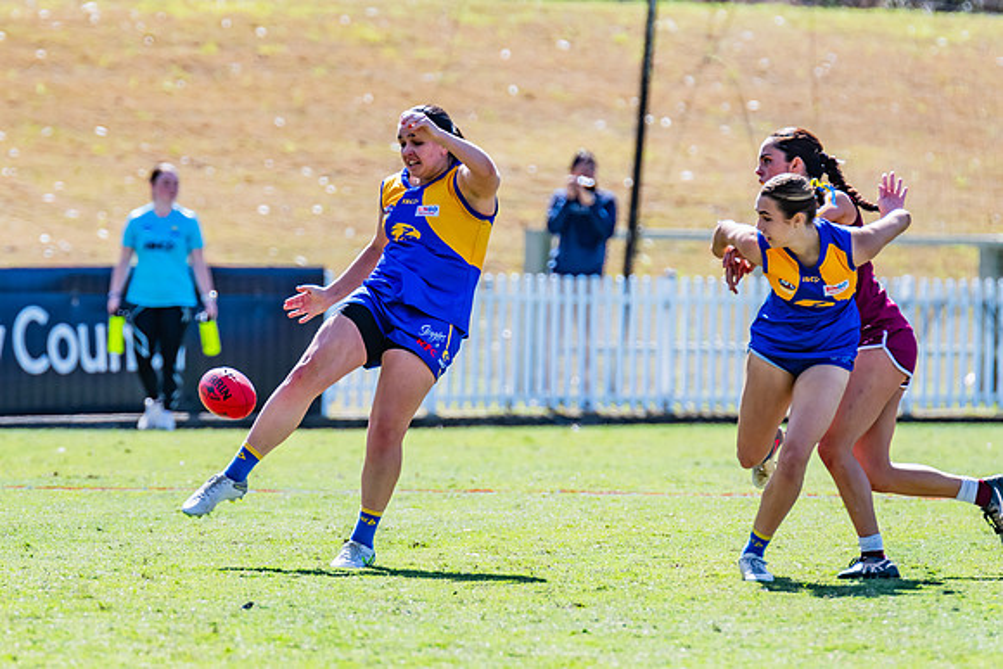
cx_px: 351
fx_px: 15401
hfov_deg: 3.7
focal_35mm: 553
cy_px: 304
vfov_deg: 2.5
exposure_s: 1/1600
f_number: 7.1
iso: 800
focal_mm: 420
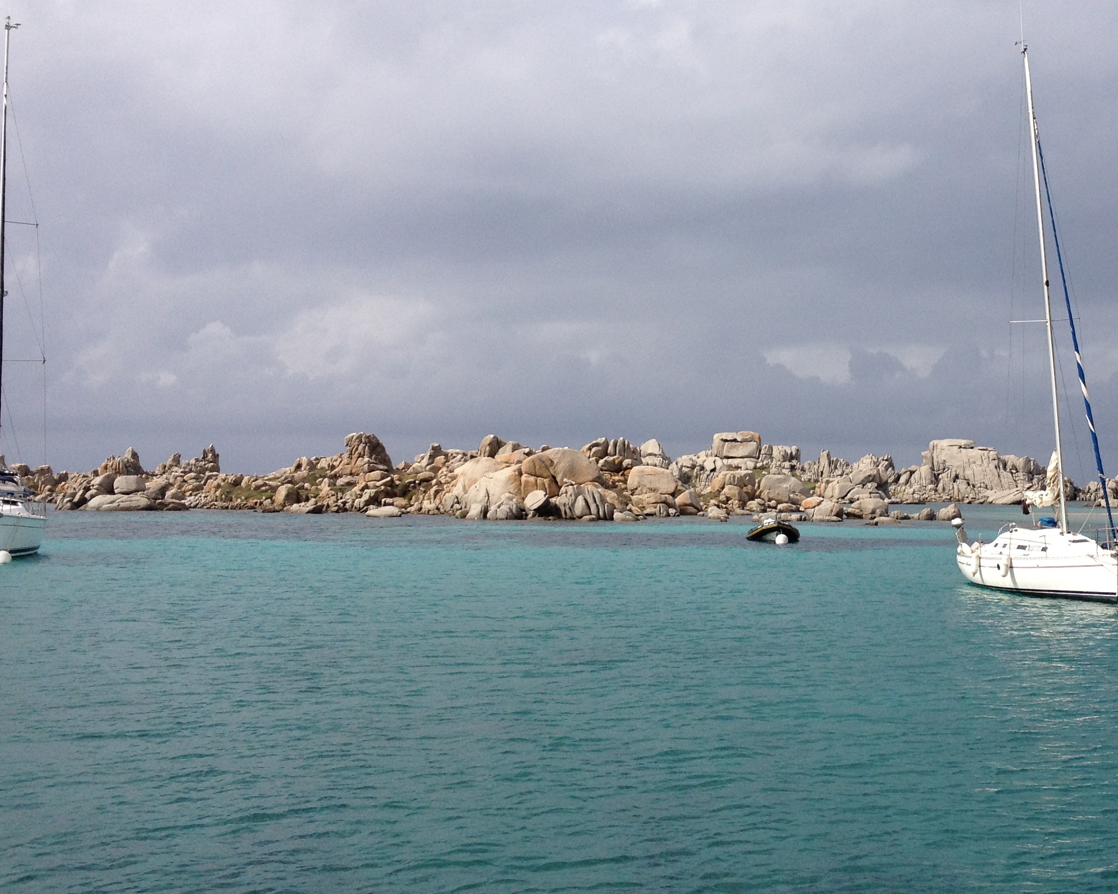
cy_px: 372
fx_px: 1853
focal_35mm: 56
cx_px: 829
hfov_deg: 33.0
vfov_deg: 27.1
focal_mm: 4.28
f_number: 2.4
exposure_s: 1/3067
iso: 64
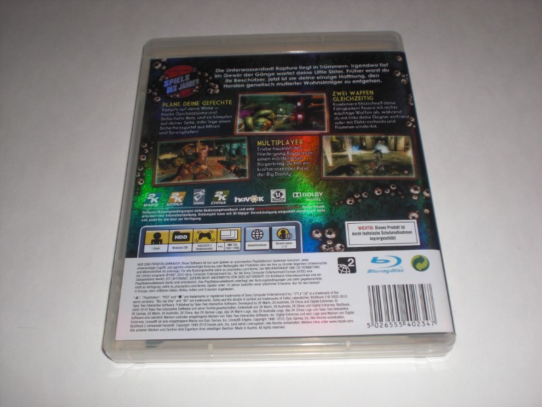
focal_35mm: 38
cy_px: 204
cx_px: 271
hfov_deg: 49.0
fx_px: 595
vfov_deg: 37.7
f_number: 3.1
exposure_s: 1/60
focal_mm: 6.3
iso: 64
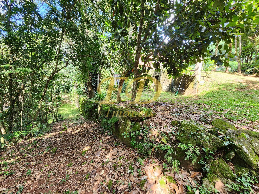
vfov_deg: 89.9
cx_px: 130
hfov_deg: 106.2
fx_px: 97
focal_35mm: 13
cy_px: 97
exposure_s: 1/60
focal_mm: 2.2
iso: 125
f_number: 2.2
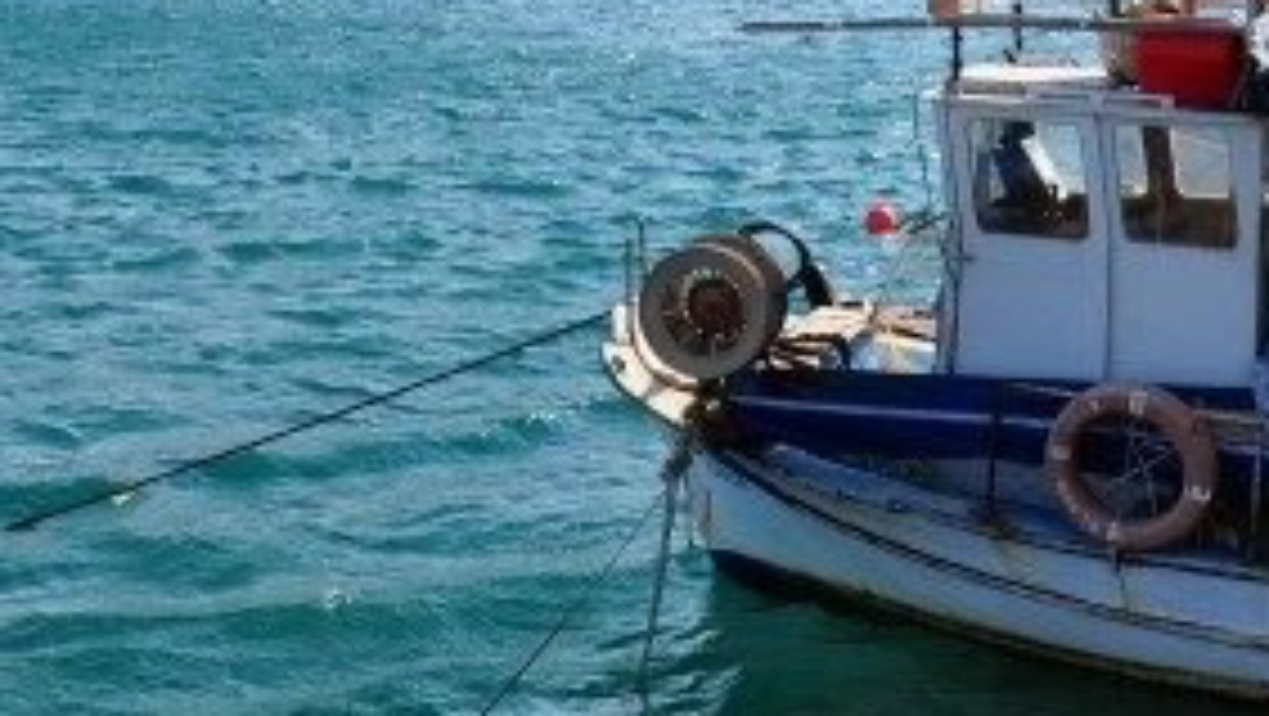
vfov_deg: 15.1
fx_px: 2634
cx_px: 495
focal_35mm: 78
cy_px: -61
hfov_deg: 27.0
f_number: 10
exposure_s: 1/250
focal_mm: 21
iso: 200
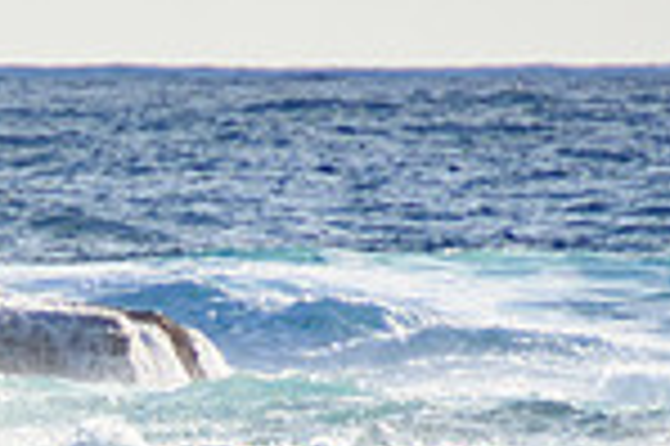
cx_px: 22
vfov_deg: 0.6
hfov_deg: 0.9
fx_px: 43465
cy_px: 588
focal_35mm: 2338
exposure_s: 1/2000
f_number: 5.6
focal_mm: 400
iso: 280
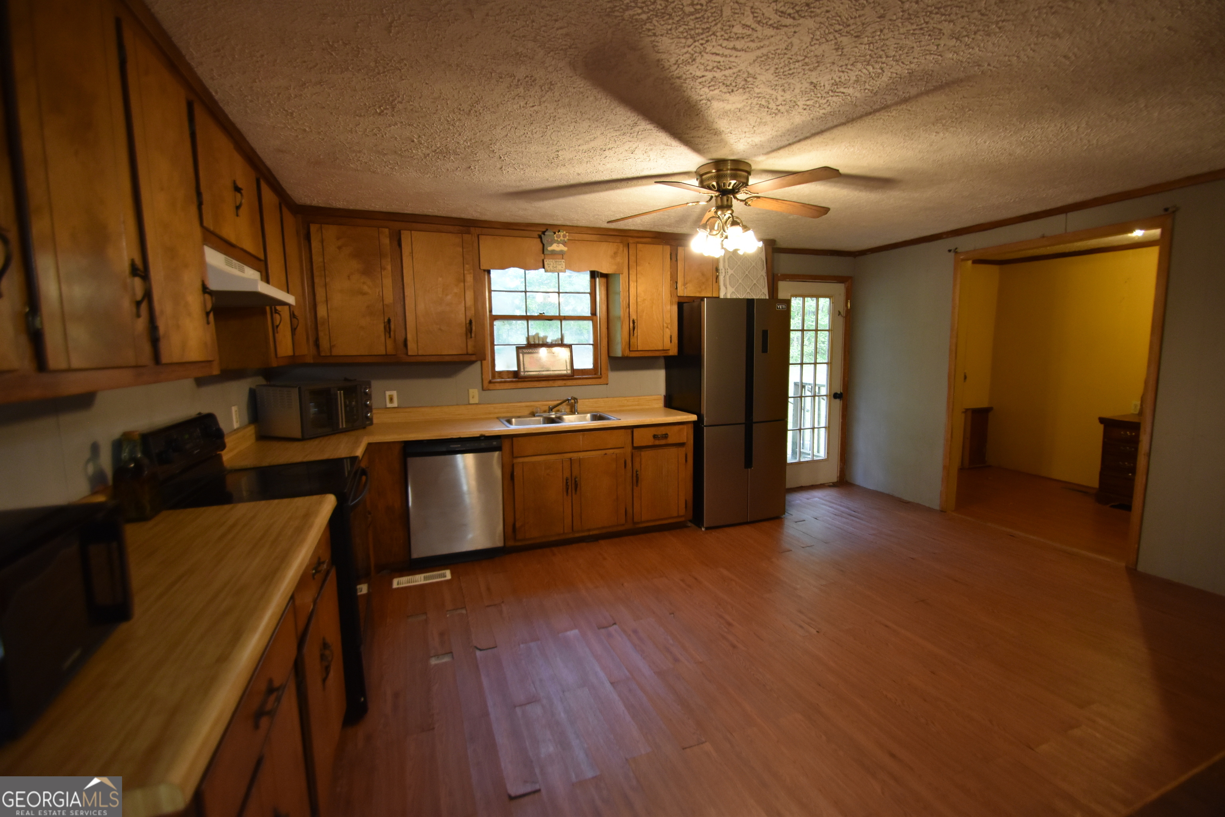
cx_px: 612
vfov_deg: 77.3
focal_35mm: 15
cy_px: 408
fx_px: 510
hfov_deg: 100.4
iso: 1000
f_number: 3.5
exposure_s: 1/60
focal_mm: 10
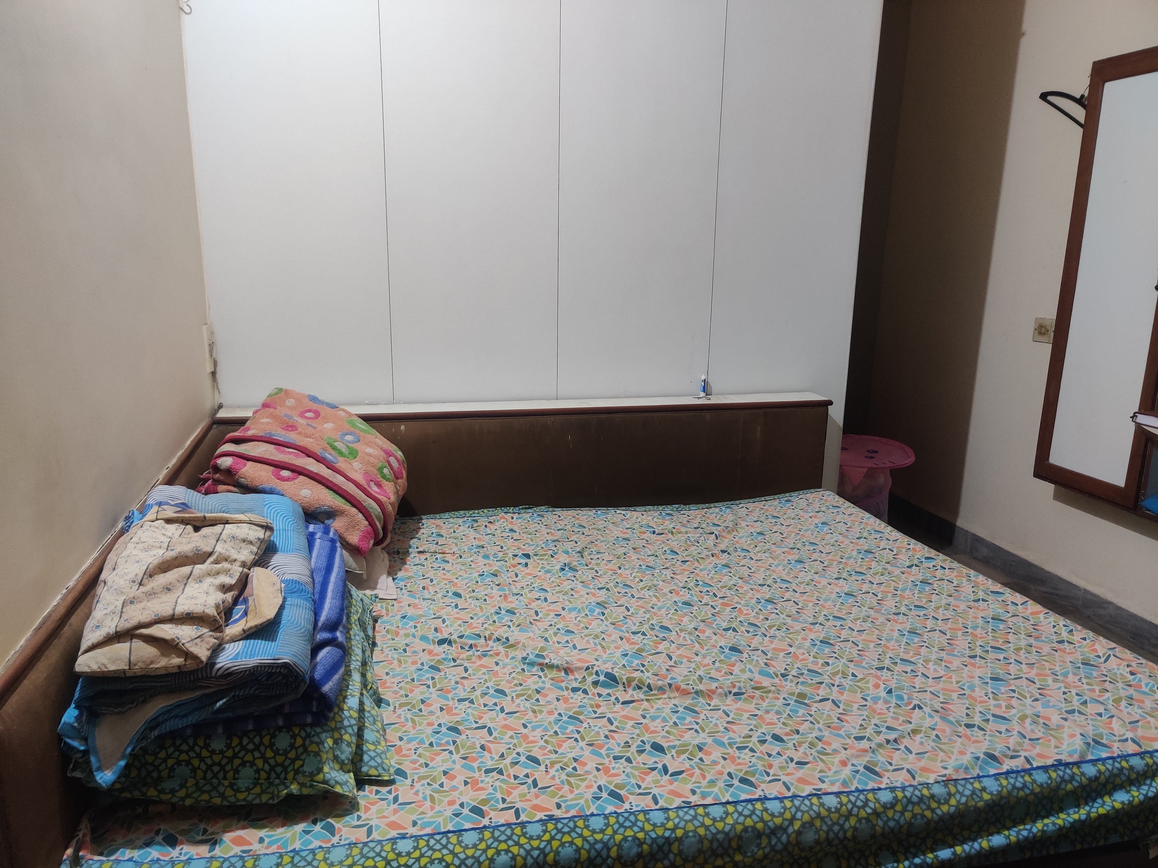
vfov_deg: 51.4
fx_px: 903
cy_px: 434
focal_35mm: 27
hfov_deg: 65.3
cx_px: 579
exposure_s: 1/25
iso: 1000
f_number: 1.65
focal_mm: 4.75
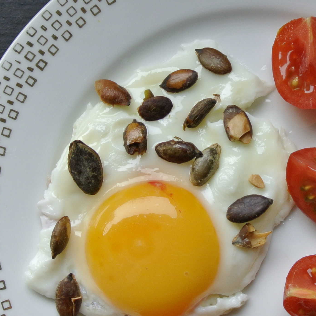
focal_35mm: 74
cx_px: 226
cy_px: 221
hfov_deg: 23.2
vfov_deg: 23.2
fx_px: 764
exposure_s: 1/60
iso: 250
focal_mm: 11.8
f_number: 3.8
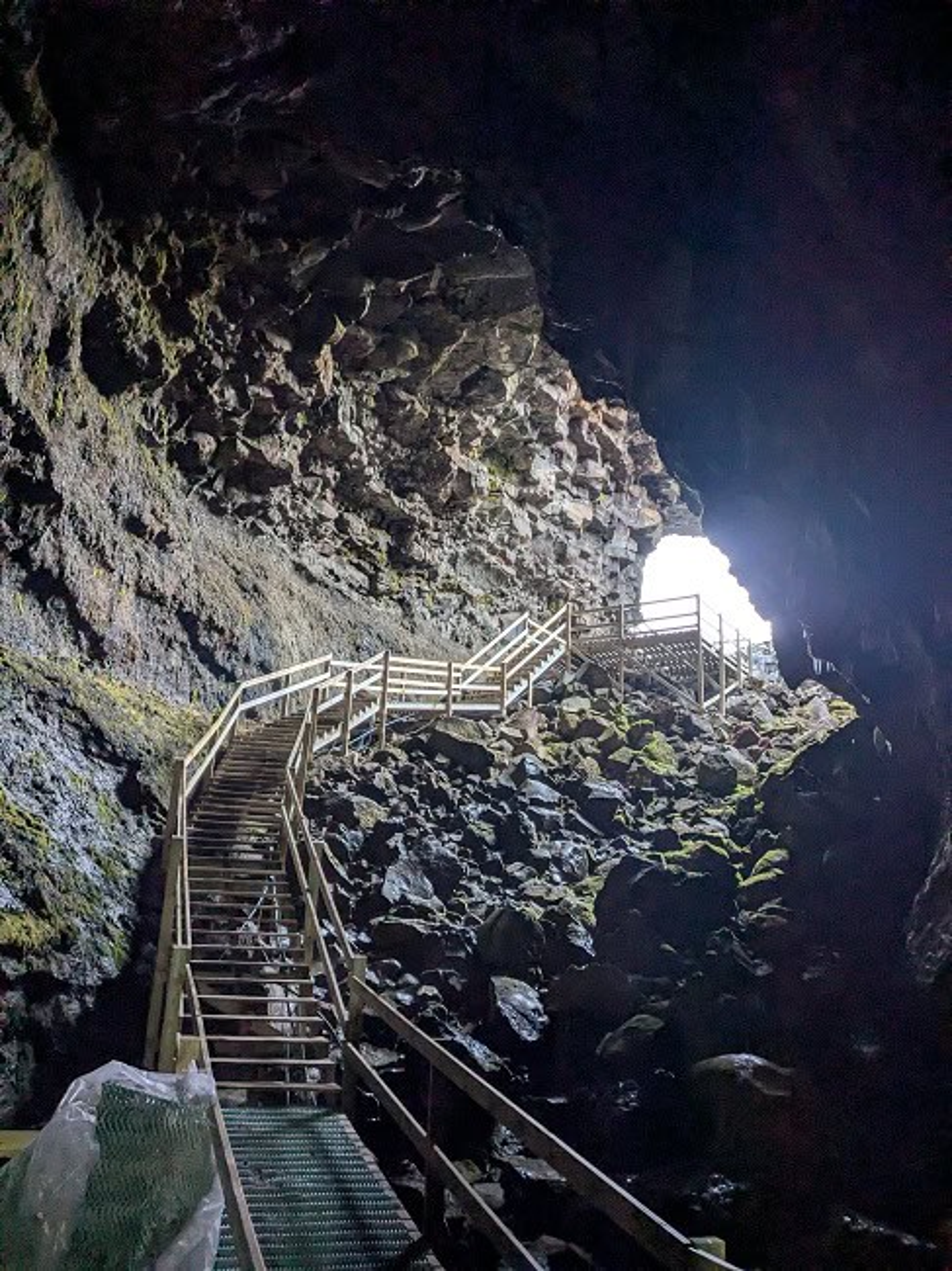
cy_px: 636
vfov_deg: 65.3
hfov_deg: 51.3
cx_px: 476
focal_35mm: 27
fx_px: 991
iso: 289
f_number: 1.7
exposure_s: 1/50
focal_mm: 4.4
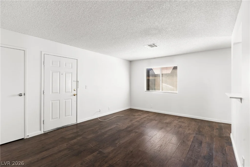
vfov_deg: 70.5
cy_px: 84
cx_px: 125
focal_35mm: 17
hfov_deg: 93.3
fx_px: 118
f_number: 8
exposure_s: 1/8
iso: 400
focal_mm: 17
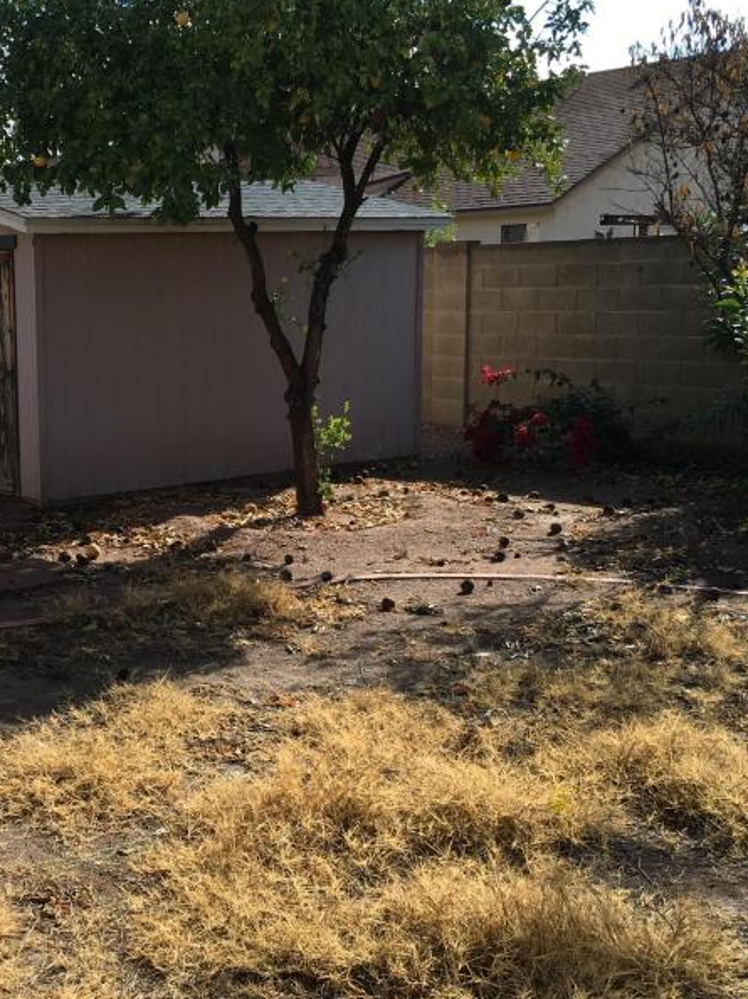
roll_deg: +1.9
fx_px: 1442
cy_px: 545
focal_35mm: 50
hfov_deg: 28.3
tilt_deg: -9.6
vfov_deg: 38.2
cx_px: 123
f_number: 2.2
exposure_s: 1/855
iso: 25
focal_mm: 4.15
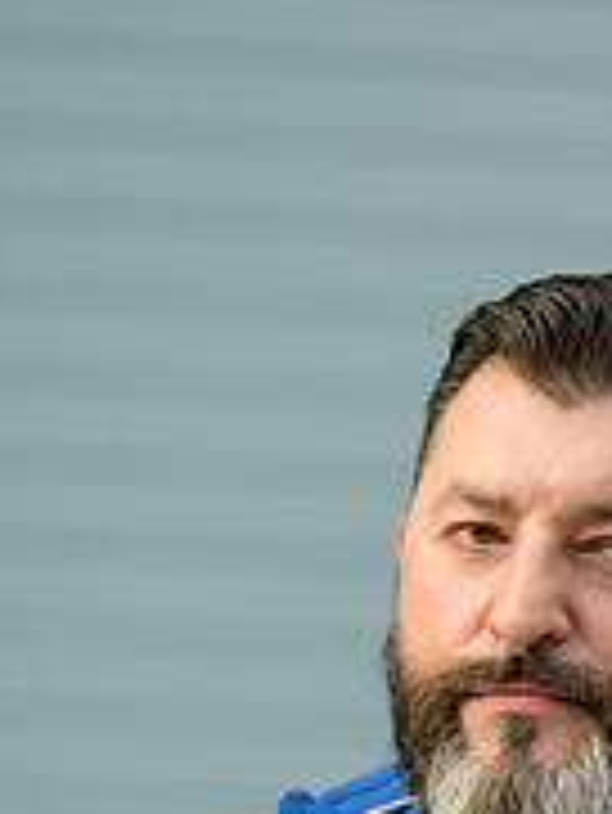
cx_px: 594
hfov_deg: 4.6
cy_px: 706
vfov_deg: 6.1
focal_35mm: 322
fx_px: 7582
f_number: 2
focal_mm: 135
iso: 200
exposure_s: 1/250
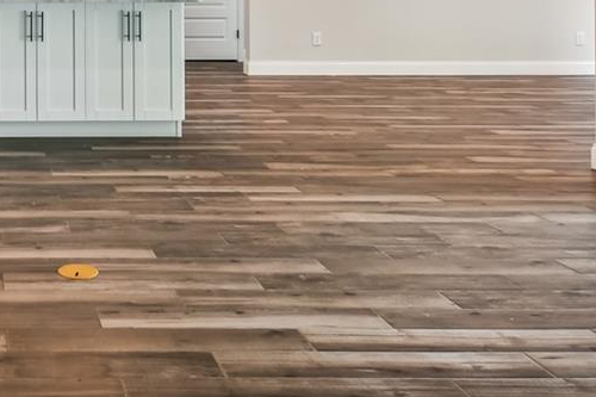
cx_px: -24
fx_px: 794
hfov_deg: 36.2
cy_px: -42
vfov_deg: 25.9
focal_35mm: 48
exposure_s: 1/4
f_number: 7.1
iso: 100
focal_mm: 10
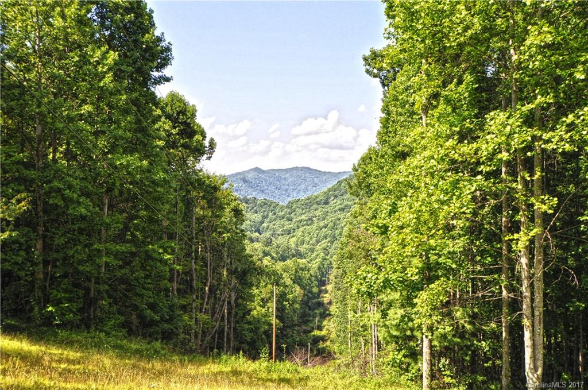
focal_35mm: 36
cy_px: 195
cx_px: 294
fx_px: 587
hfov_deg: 53.2
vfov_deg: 36.7
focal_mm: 24
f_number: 10
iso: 400
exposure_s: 1/200
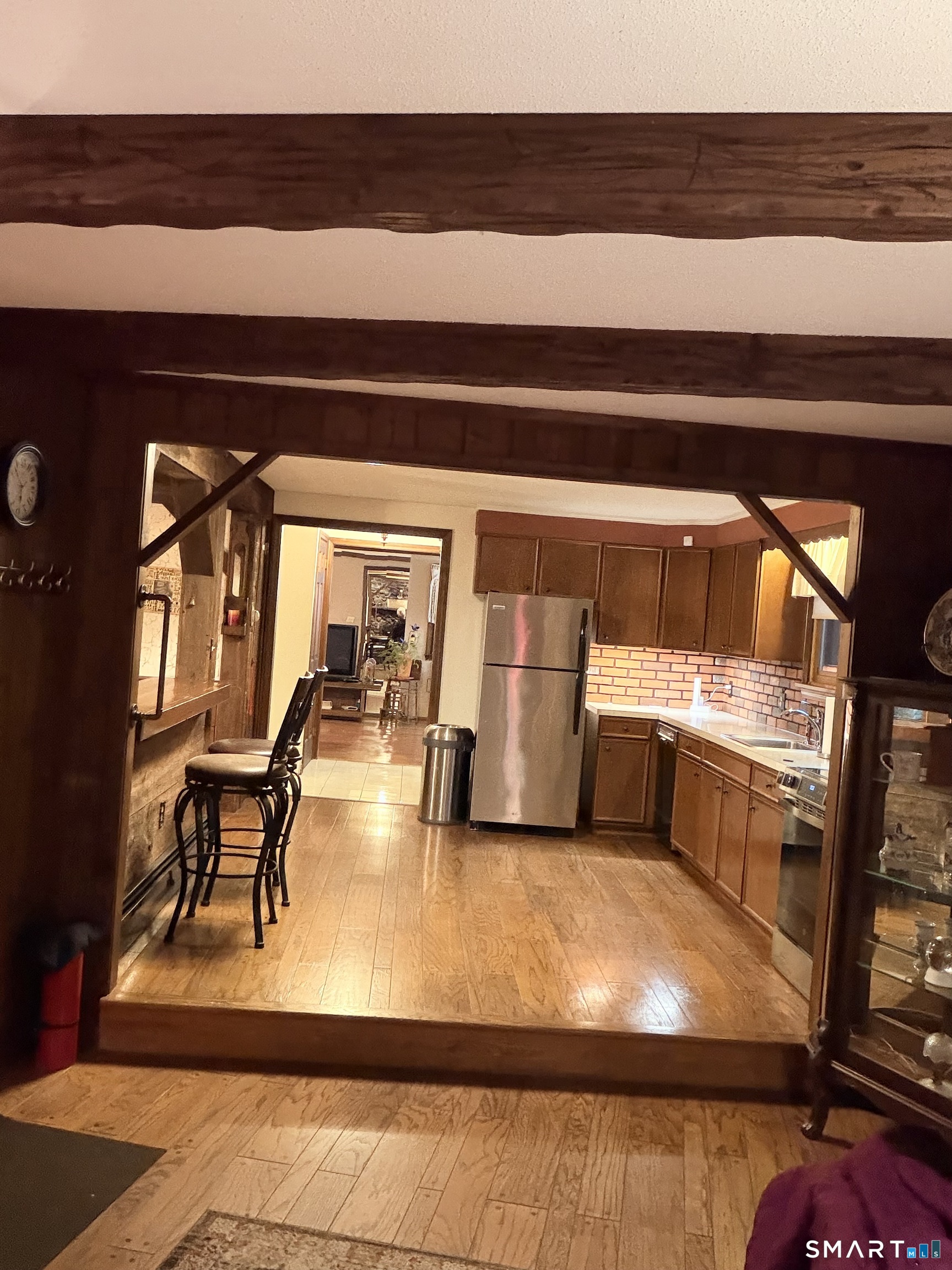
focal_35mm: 30
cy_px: 635
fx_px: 1100
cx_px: 476
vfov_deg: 60.0
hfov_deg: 46.8
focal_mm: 2.71
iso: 500
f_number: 1.9
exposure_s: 1/20
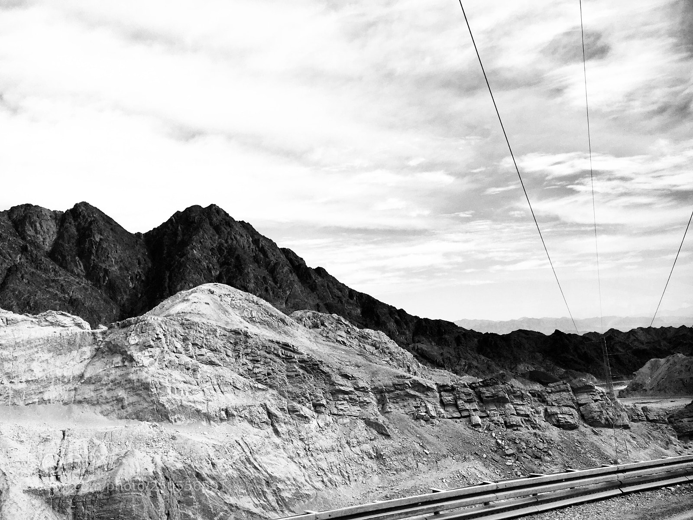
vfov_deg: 48.2
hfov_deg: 61.7
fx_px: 581
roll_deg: -1.4
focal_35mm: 29
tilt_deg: +8.1
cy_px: 260
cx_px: 346
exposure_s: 1/630
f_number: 2.2
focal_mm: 4.15
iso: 25
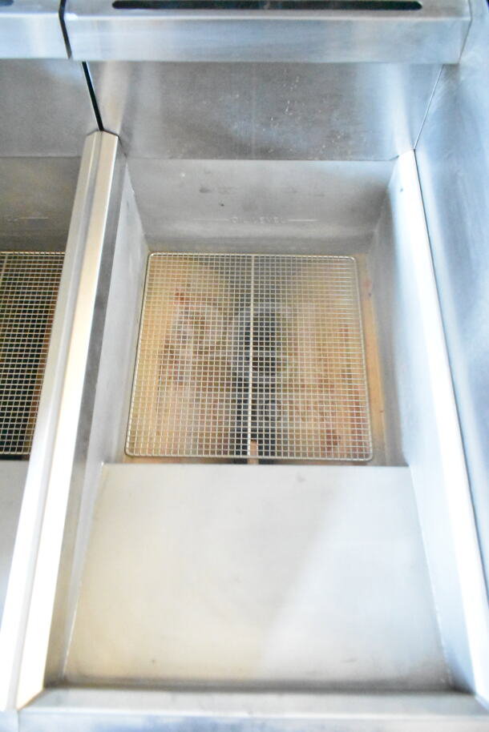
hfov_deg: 48.0
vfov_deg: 67.4
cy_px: 366
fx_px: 550
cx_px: 244
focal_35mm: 27
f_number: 3.5
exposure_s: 1/30
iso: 25600
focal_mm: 18
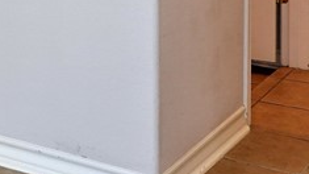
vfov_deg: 9.7
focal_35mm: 116
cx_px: -154
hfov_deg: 16.8
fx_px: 950
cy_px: -173
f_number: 2.8
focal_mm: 9
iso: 160
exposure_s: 1/30
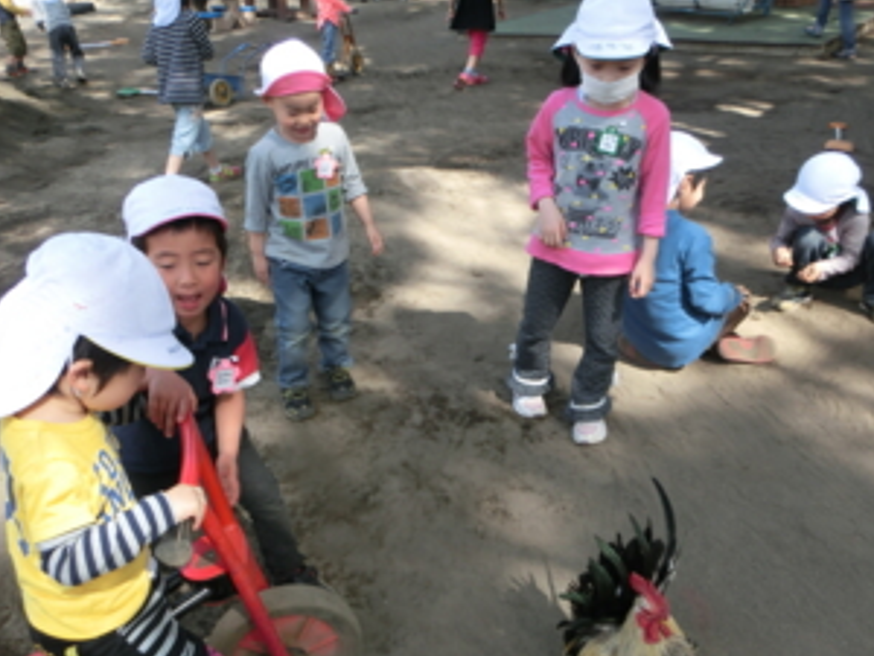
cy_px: 362
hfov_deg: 56.8
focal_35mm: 32
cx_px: 414
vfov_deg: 44.1
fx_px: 808
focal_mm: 4.24
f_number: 3
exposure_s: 1/250
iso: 80
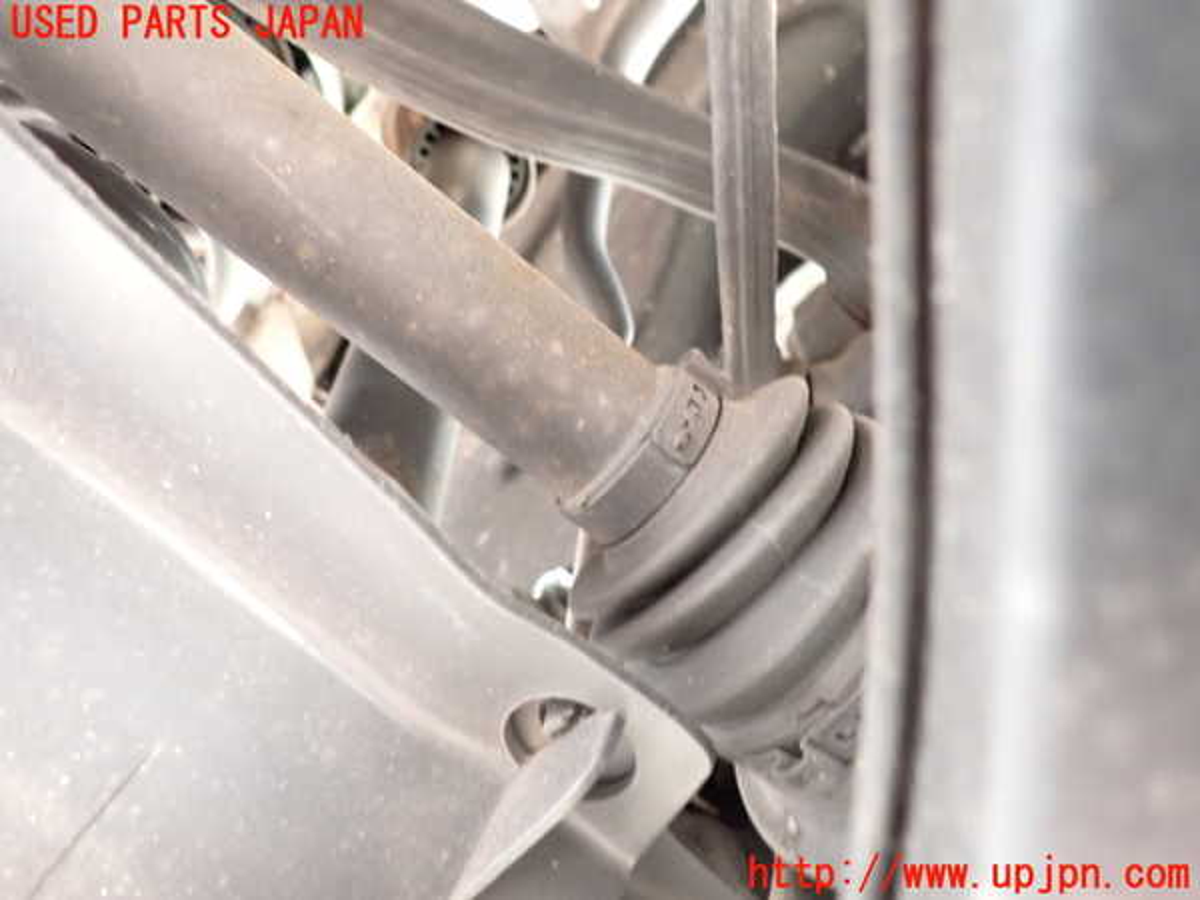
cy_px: 450
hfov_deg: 69.4
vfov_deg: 54.9
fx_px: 867
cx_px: 600
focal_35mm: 25
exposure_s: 1/15
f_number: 2
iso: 800
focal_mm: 4.5
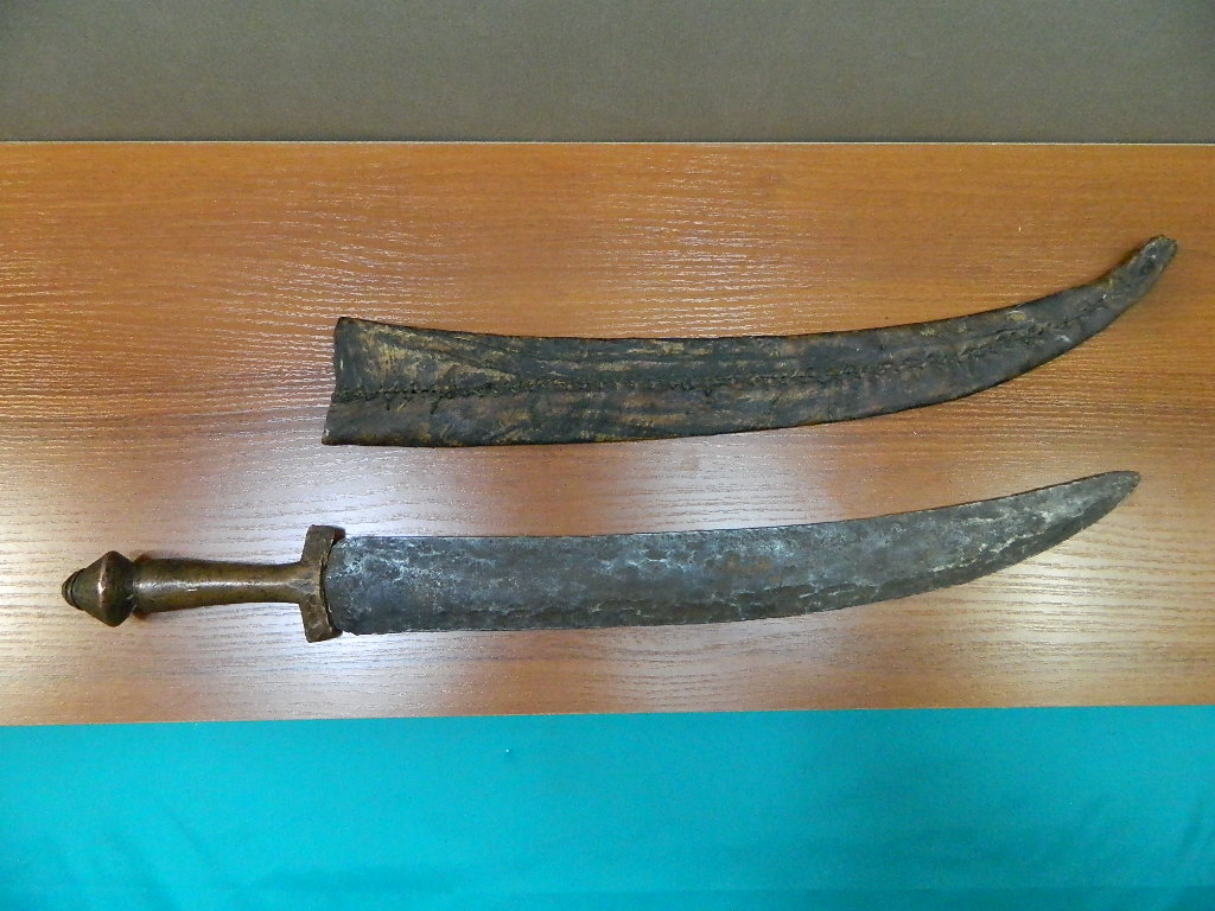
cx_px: 608
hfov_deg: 69.4
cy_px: 456
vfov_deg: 54.9
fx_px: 877
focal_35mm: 25
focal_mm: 4.5
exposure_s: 1/80
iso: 800
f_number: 3.1
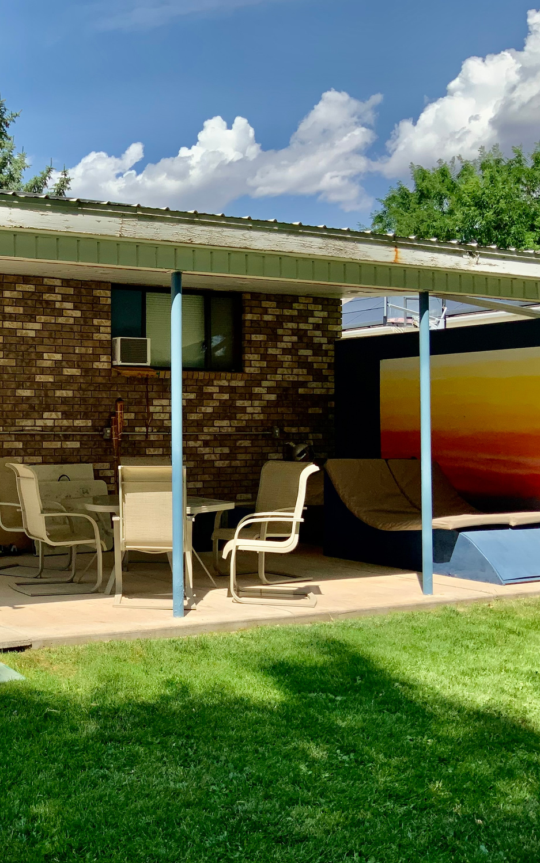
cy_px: 431
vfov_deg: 47.2
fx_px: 989
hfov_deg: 28.9
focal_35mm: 42
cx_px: 19
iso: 16
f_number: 1.8
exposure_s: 1/1342
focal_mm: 3
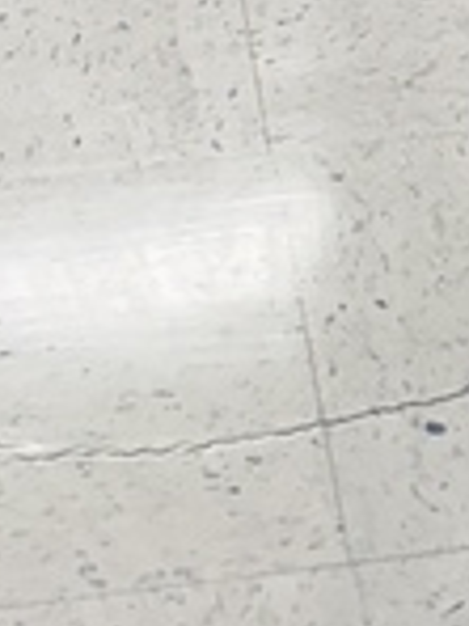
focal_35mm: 166
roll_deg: -1.2
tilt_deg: -2.7
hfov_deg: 8.8
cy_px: -1472
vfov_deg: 8.8
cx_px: 592
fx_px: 2999
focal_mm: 6.76
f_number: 1.78
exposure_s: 1/120
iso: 160
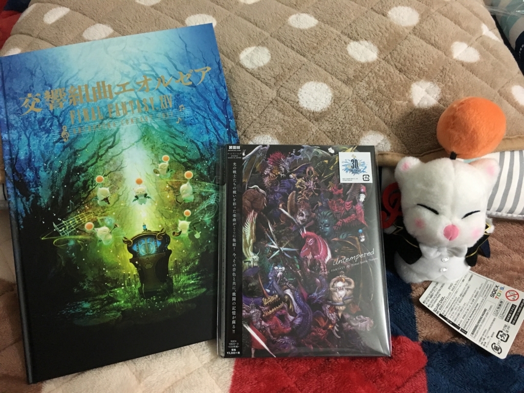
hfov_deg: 61.7
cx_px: 262
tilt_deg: -51.2
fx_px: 439
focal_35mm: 29
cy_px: 196
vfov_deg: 48.2
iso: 200
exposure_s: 1/30
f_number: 2.2
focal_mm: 4.15
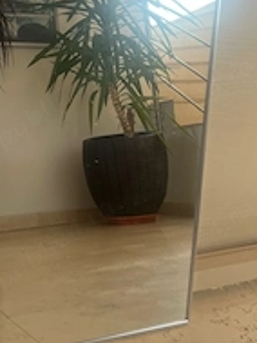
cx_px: 90
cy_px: 125
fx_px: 544
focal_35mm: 55
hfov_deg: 26.5
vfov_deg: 34.7
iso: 125
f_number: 1.5
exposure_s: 1/100
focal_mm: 5.7
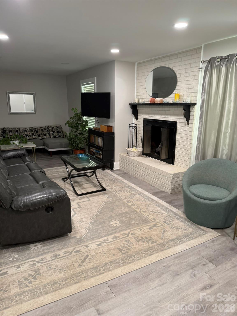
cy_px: 158
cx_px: 118
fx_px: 219
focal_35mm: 24
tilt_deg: -13.2
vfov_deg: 71.6
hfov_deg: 56.8
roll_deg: +1.9
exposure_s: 1/60
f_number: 1.78
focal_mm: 6.76
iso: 160
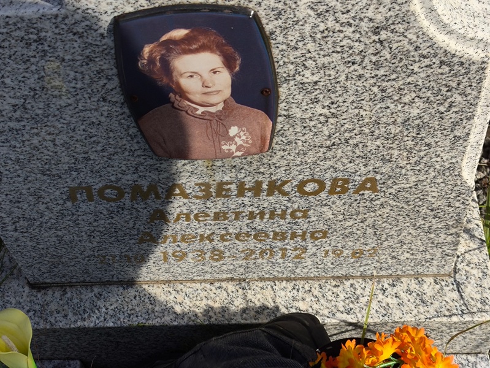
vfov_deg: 29.1
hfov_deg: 38.2
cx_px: 245
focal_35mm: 50
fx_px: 708
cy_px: 184
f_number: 1.7
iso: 50
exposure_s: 1/1908
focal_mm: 4.71
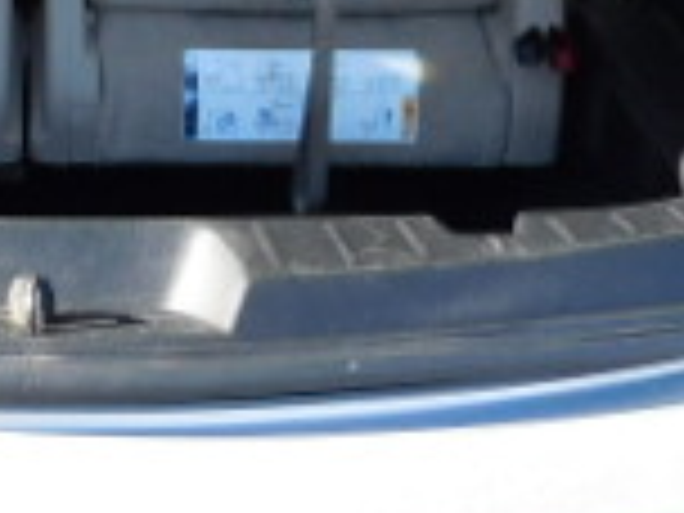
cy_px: -76
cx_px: 40
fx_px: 1917
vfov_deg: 14.8
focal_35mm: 97
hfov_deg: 19.8
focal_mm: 4
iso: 125
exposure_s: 1/250
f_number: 3
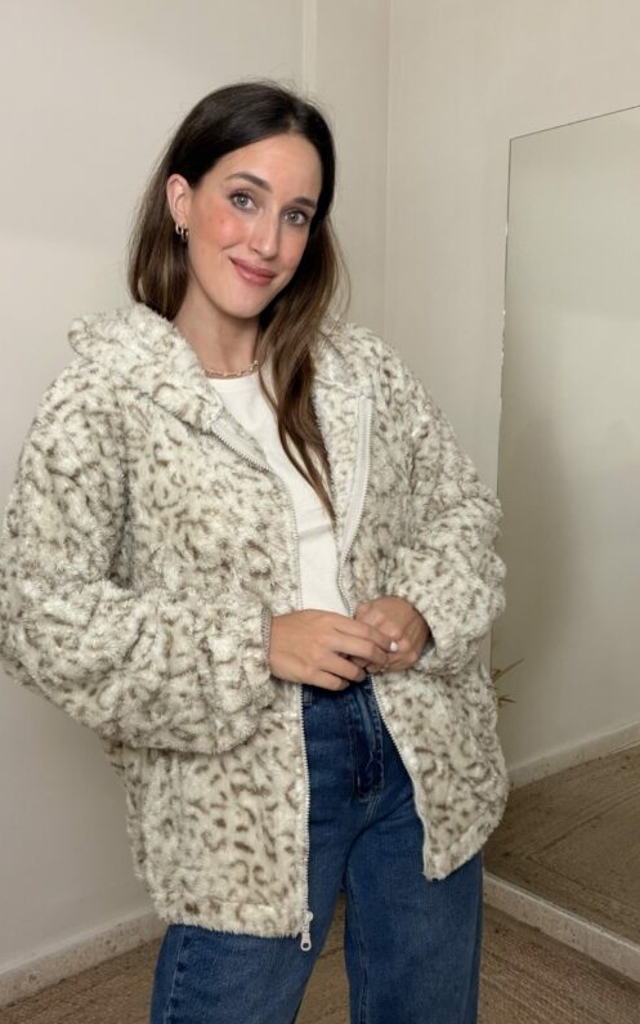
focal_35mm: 32
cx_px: 285
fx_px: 893
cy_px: 514
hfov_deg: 39.4
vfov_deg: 59.6
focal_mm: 2.71
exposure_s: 1/60
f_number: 1.9
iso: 125
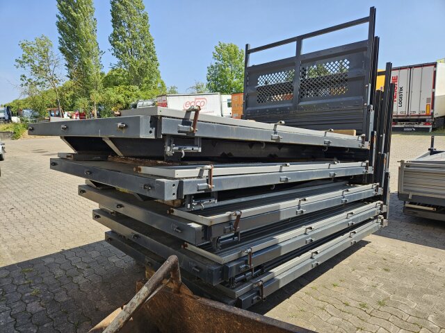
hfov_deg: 73.9
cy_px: 166
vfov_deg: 58.9
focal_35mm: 23
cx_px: 222
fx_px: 296
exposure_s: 1/799
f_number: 1.8
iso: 25
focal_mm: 5.4
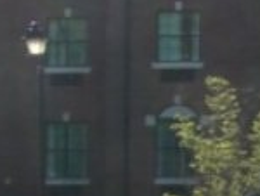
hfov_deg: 9.1
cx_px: 563
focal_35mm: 202
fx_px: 1520
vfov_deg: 7.4
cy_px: 121
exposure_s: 1/250
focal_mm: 6.2
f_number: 4.3
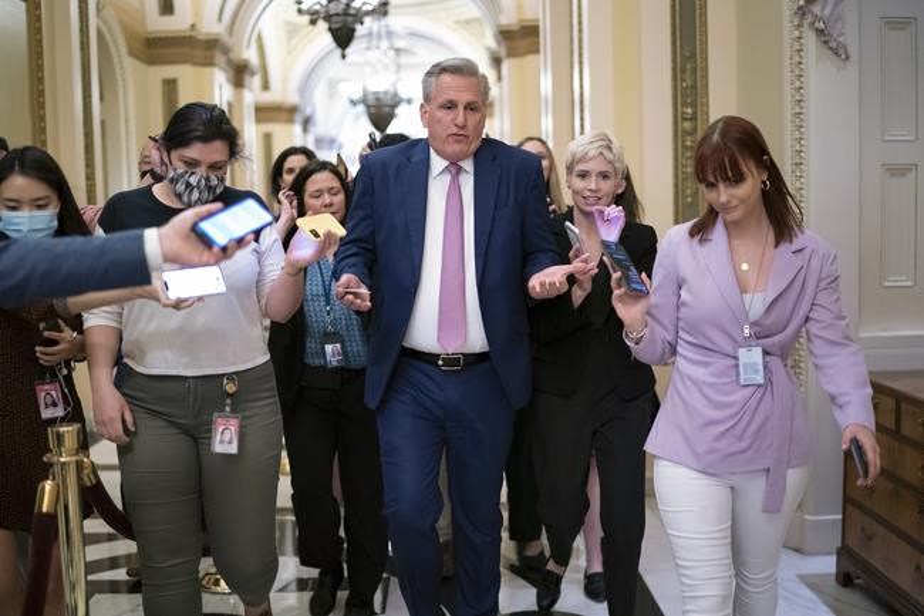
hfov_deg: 54.4
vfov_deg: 37.8
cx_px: 462
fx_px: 898
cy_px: 308
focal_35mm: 35
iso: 6400
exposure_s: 1/640
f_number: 1.4
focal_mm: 35
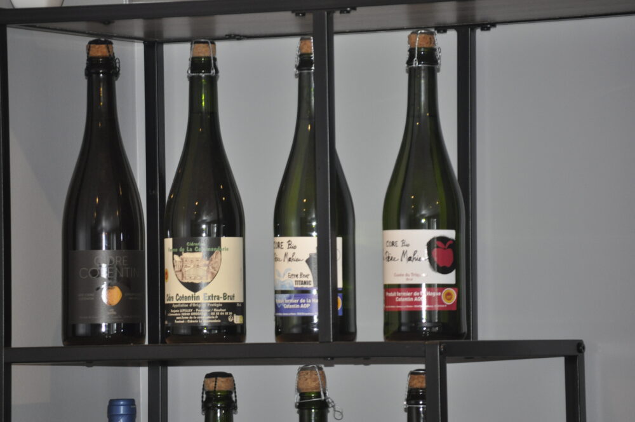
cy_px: 211
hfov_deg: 8.6
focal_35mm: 240
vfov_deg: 5.7
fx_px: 4228
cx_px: 318
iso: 800
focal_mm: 160
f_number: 5.3
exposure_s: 1/60
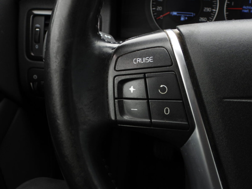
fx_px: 277
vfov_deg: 37.7
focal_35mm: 38
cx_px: 126
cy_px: 94
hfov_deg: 49.0
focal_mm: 6.8
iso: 100
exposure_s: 1/80
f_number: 3.2
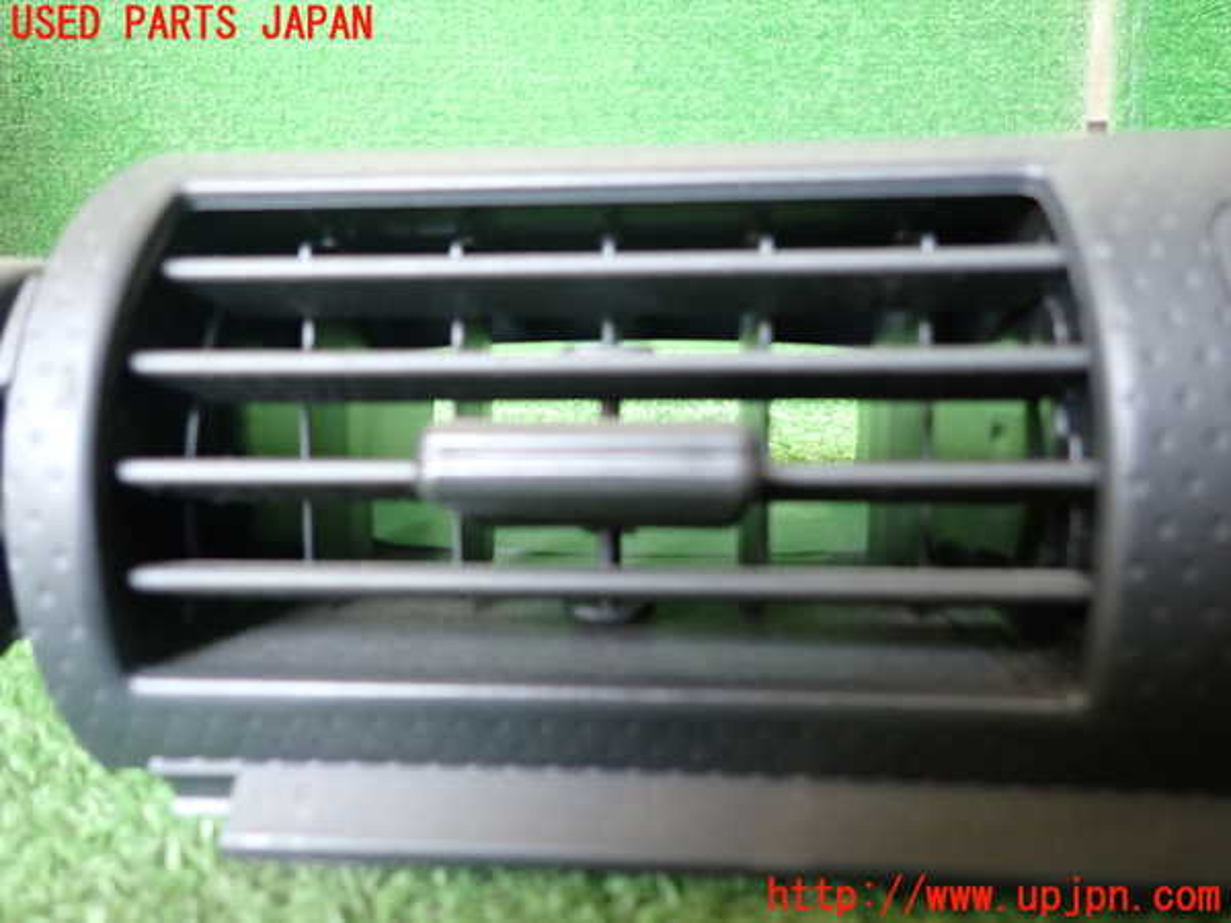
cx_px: 616
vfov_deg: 54.9
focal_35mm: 25
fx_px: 889
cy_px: 462
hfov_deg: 69.4
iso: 400
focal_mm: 4.5
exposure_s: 1/50
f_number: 2
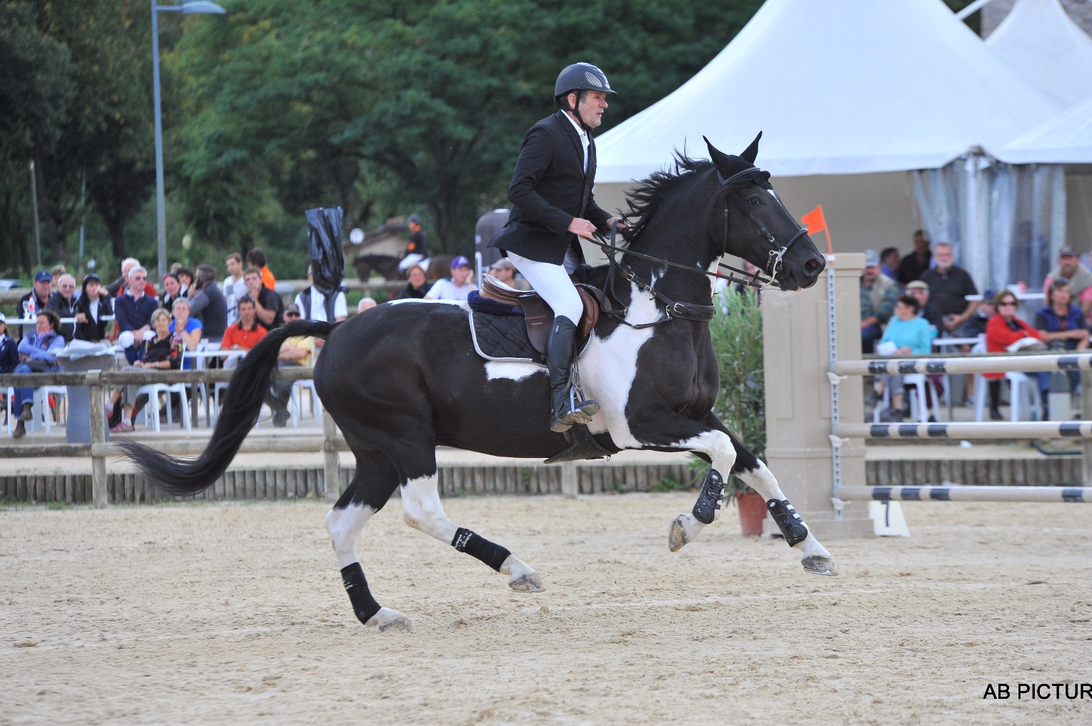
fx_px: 5637
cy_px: 341
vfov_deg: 7.4
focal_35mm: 186
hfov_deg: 11.1
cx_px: 566
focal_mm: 175
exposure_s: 1/1600
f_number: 5
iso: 1250
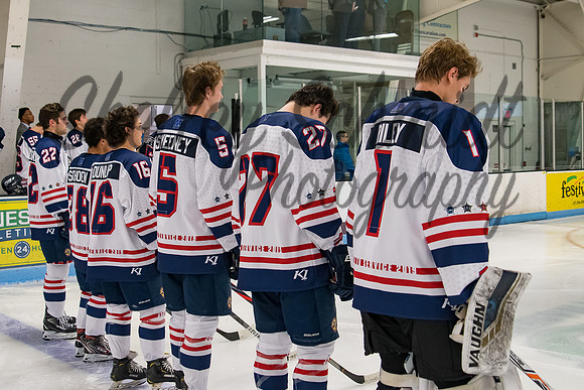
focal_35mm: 47
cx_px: 266
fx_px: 762
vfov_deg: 28.7
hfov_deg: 41.9
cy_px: 183
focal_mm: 28
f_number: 4
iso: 2500
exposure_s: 1/250
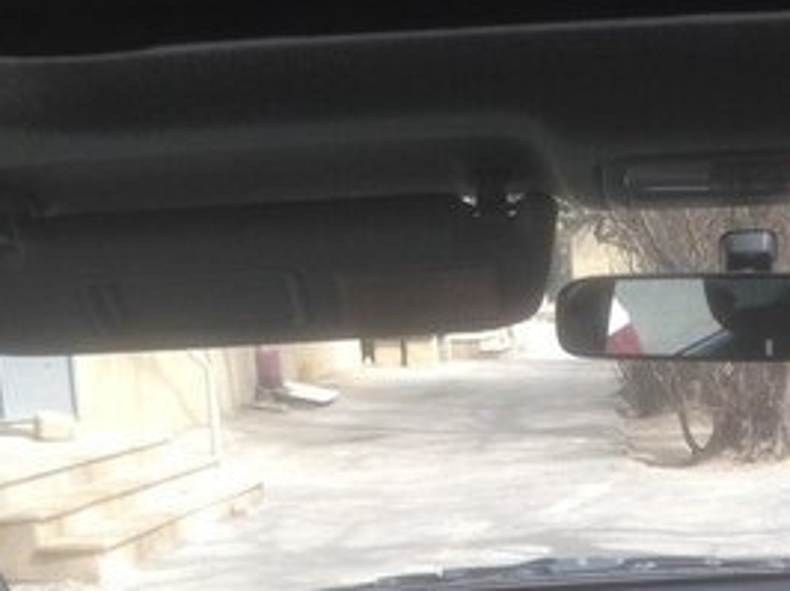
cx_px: 763
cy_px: 667
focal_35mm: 82
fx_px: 1870
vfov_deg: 17.3
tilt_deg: -15.5
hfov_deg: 23.0
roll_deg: +0.9
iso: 50
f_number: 2.4
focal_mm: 4.12
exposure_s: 1/215
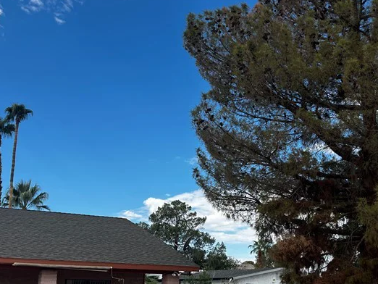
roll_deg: -1.5
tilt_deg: +14.7
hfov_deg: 37.1
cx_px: 253
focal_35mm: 51
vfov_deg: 28.5
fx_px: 557
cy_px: 163
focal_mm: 5.7
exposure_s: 1/2457
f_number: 1.5
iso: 50
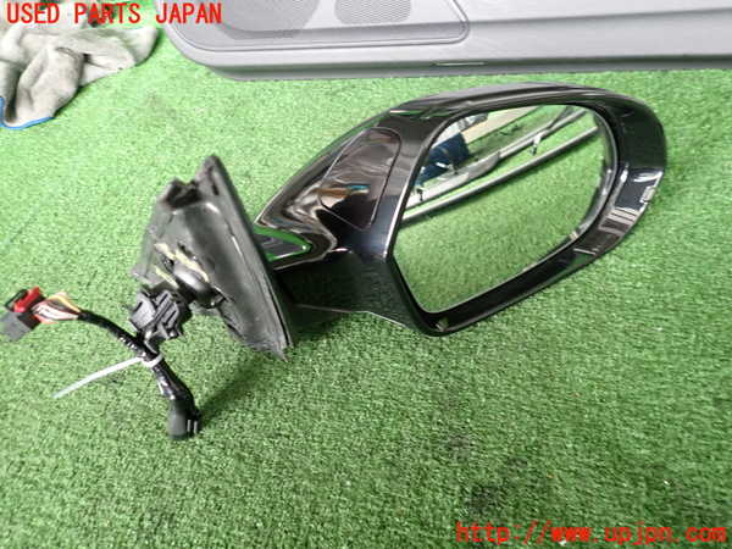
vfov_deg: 54.9
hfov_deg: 69.4
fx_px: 529
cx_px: 366
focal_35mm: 25
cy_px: 274
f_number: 2
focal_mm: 4.5
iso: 320
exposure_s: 1/30
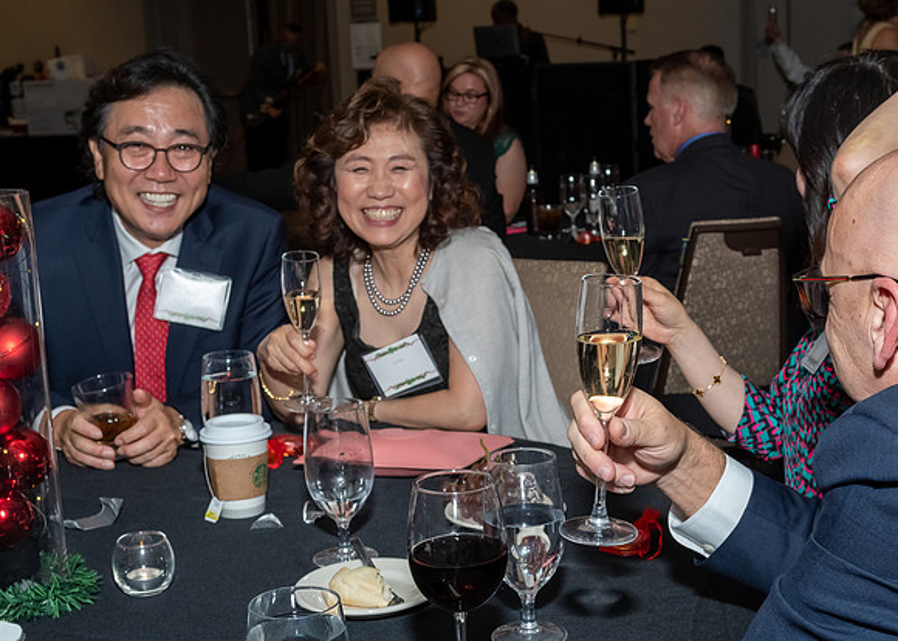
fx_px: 1438
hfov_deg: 34.6
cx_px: 517
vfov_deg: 25.1
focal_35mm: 56
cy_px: 349
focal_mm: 31
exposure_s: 1/250
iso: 500
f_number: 7.1
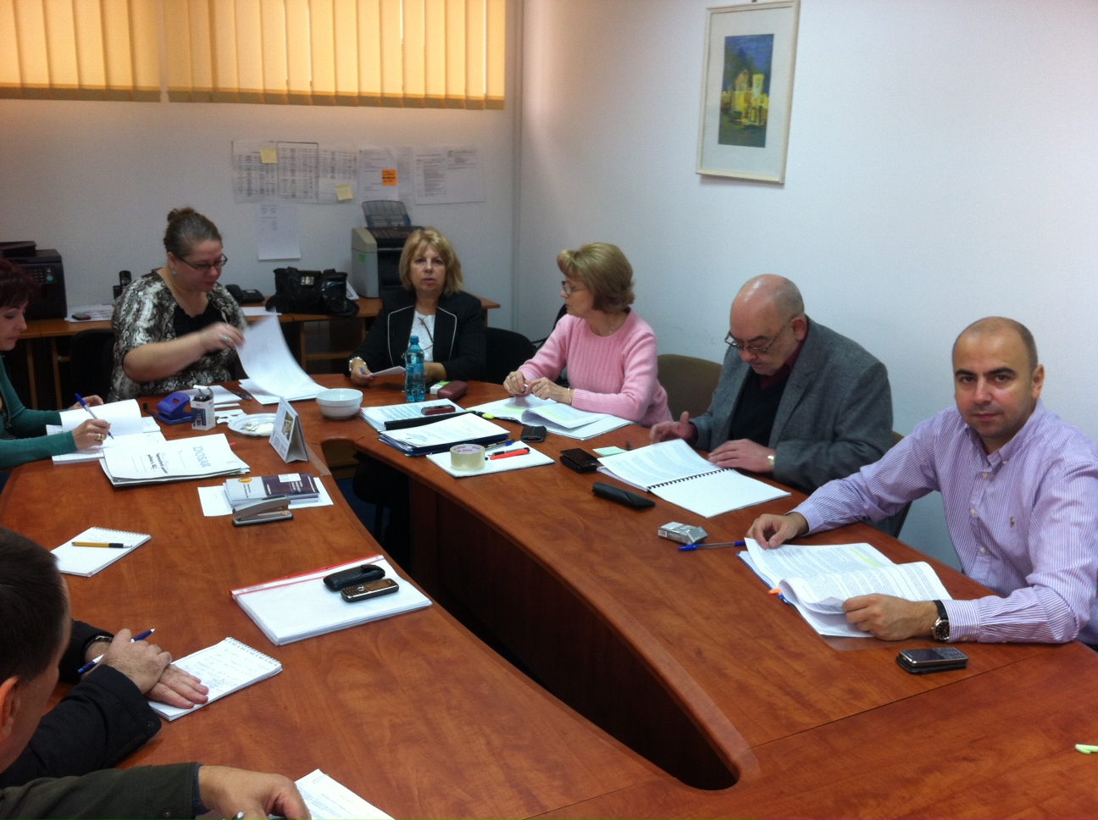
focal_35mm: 35
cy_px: 410
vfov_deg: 40.6
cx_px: 549
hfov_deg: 52.7
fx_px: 1109
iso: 80
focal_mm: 3.85
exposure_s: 1/17
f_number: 2.8
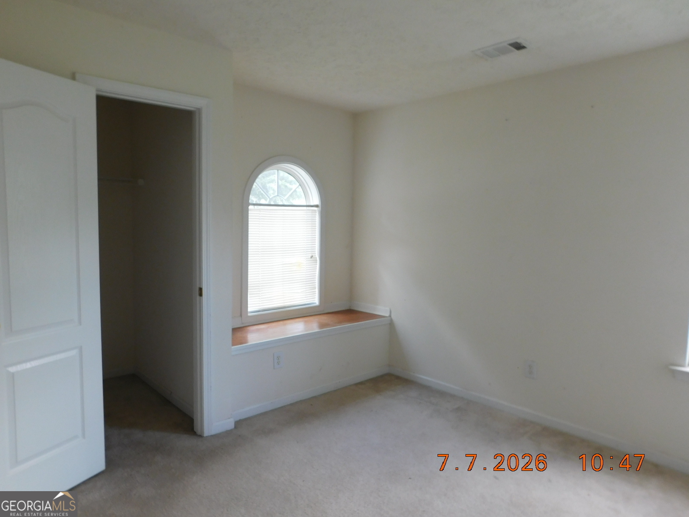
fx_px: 458
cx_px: 344
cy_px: 258
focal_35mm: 23
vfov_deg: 58.9
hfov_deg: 73.9
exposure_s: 1/30
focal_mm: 4
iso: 125
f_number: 3
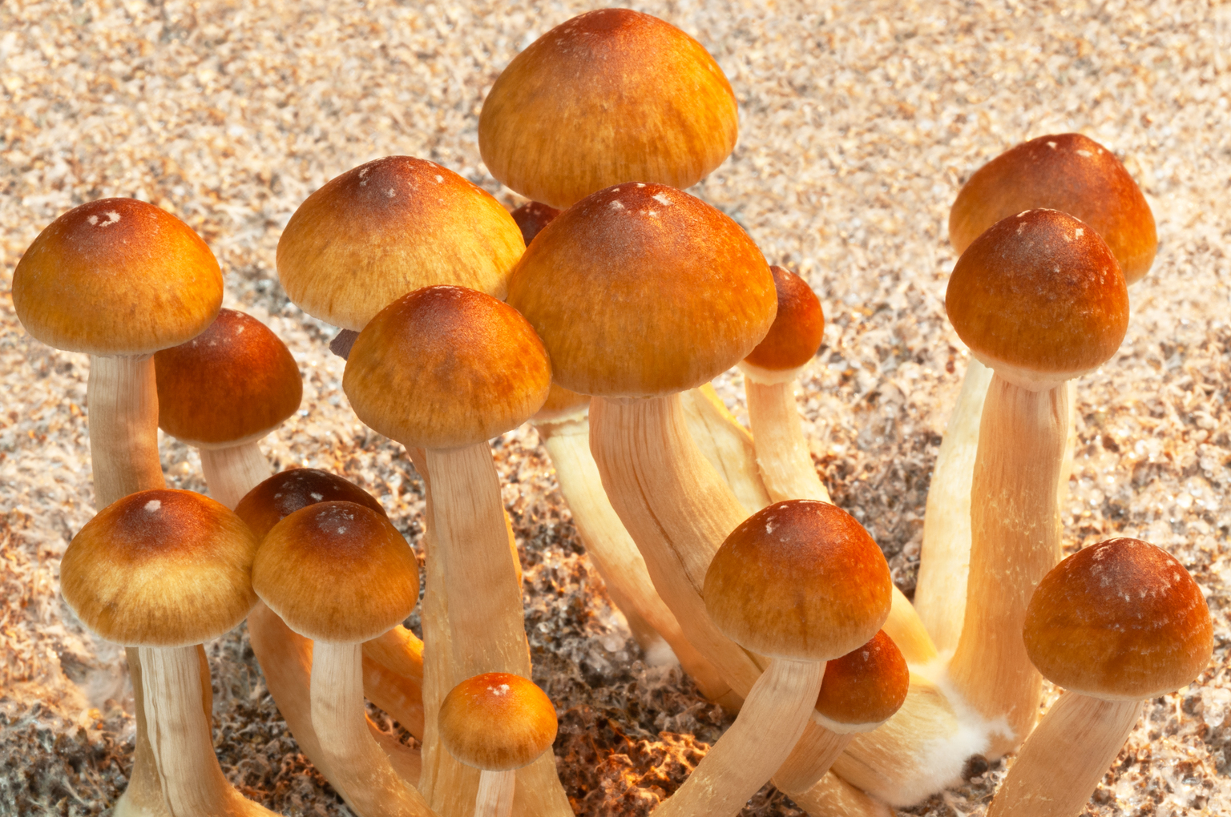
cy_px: 408
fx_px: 2817
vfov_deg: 16.5
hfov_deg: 24.6
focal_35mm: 82
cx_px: 616
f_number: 22
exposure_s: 1
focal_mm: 55
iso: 200
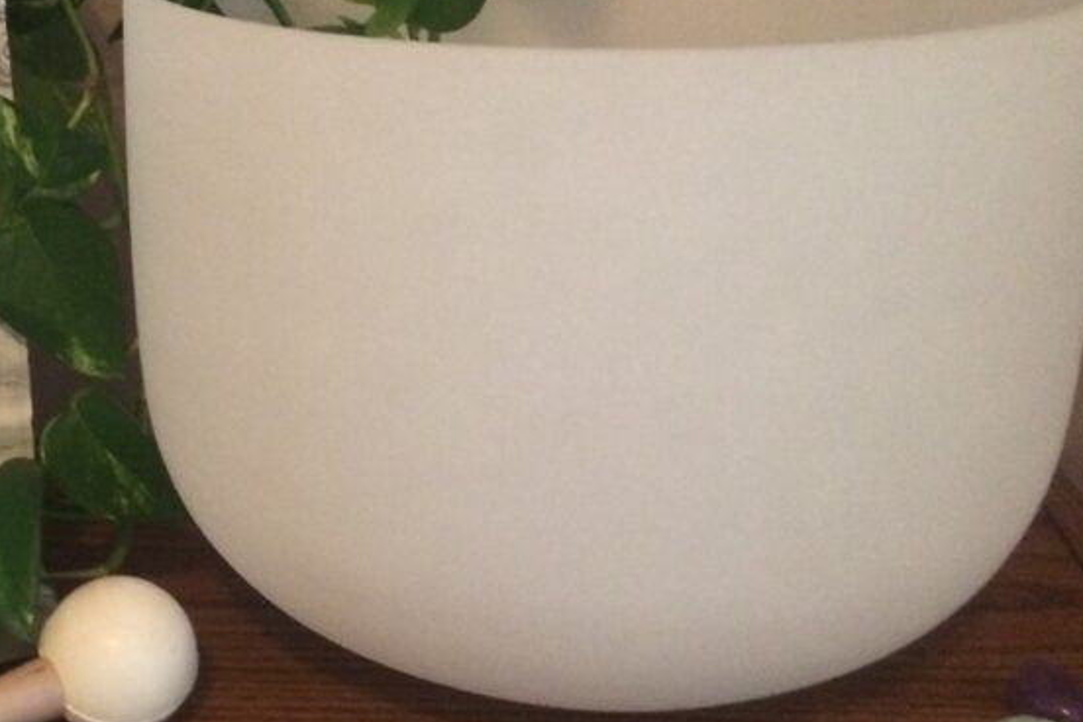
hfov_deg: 34.6
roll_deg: +5.2
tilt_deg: -17.9
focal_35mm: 56
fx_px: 1685
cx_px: 232
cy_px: 257
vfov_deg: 24.1
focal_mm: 4.15
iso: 500
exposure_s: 1/15
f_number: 2.2
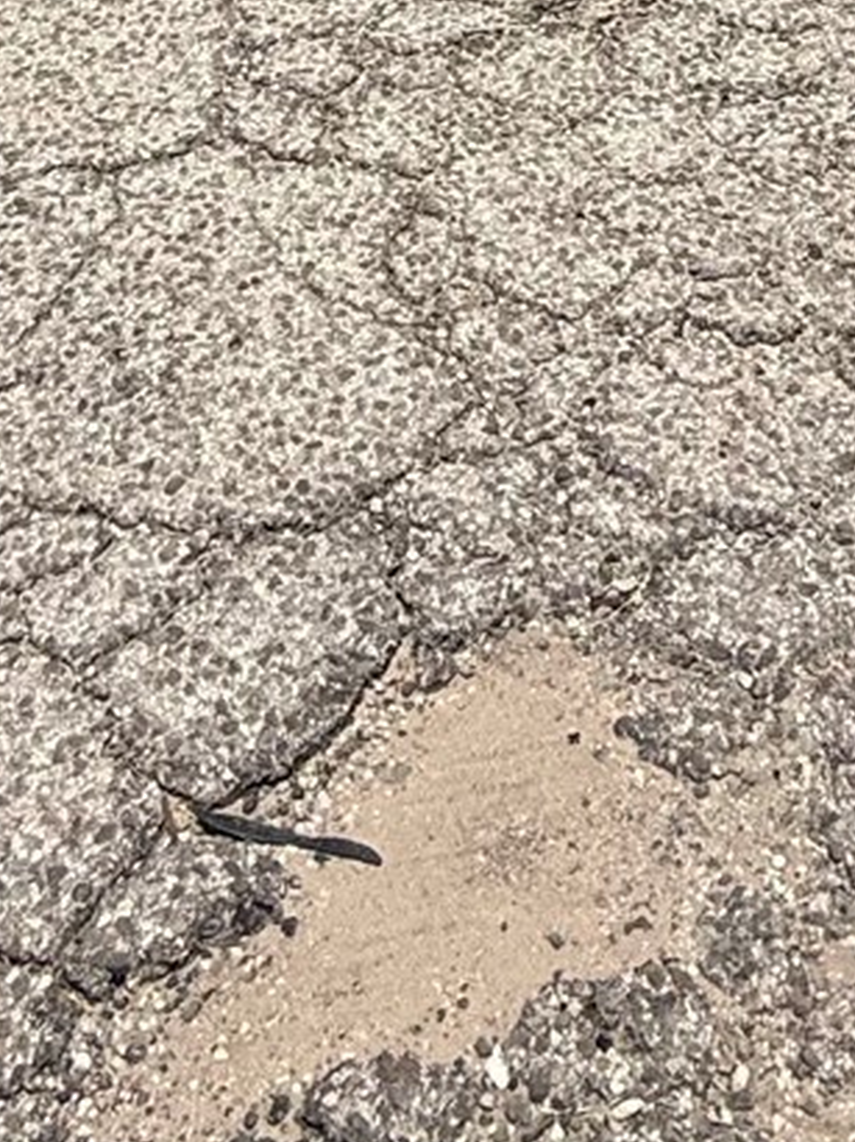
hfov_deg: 20.8
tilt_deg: -4.1
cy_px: -872
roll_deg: +2.1
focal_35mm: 70
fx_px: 2308
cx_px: 627
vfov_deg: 20.4
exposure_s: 1/4149
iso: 50
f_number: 2.2
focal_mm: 2.22
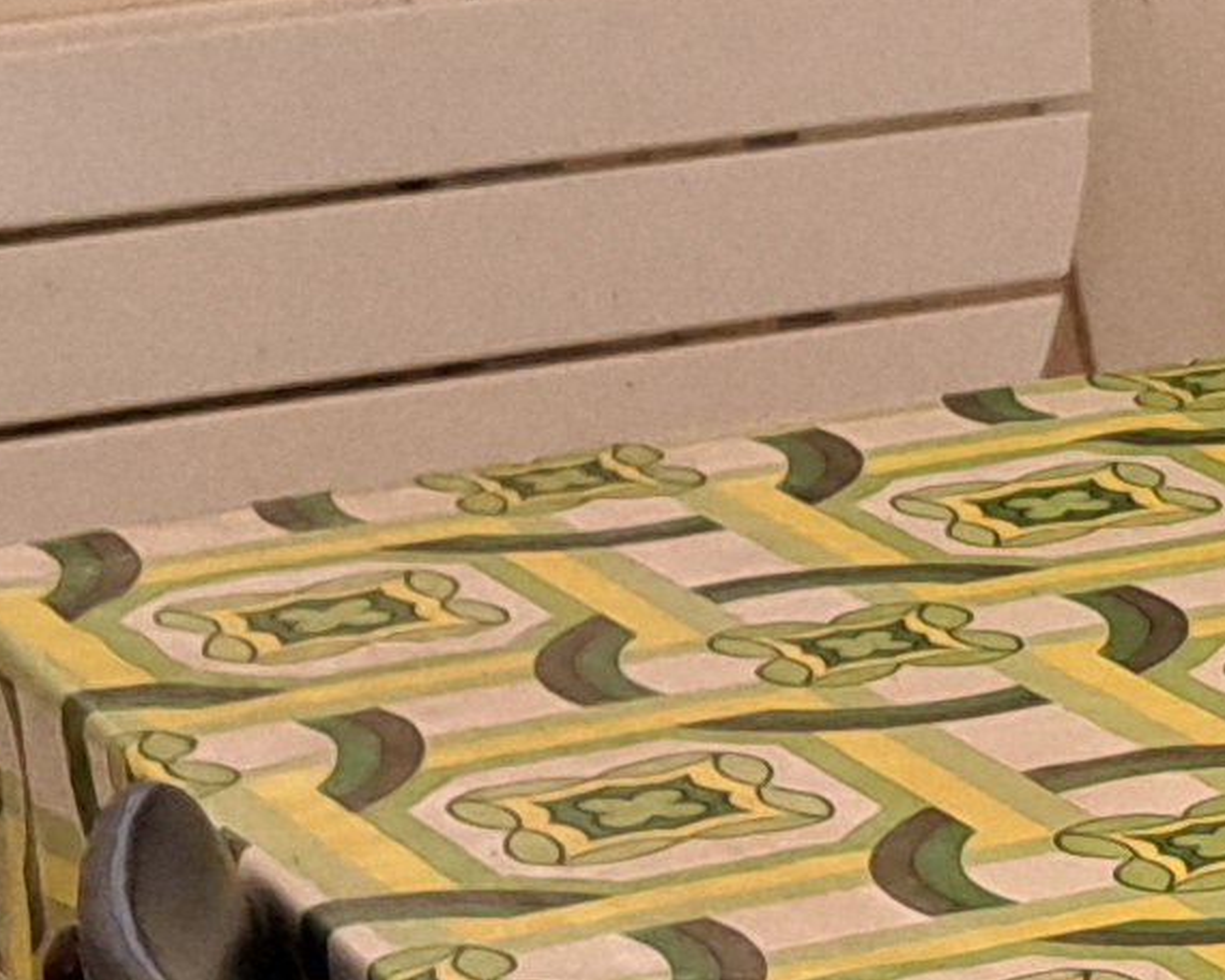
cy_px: 1133
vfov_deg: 8.1
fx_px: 6889
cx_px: 3731
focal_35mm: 190
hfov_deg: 8.5
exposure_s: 1/50
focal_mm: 5.23
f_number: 1.8
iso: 320
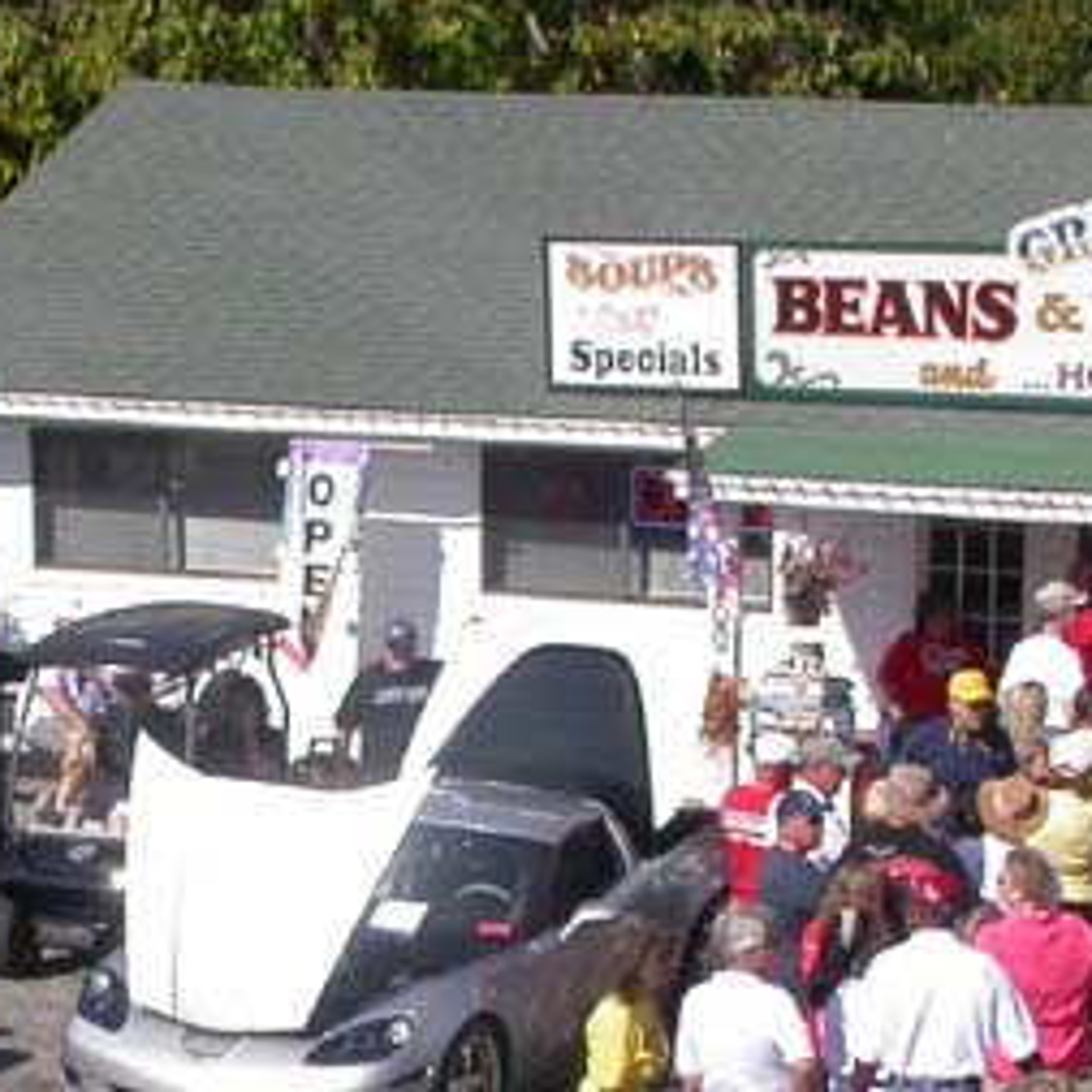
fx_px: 3783
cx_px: 151
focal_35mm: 106
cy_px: 868
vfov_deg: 16.3
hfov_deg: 16.3
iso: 100
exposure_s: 1/410
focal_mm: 7.85
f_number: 7.5
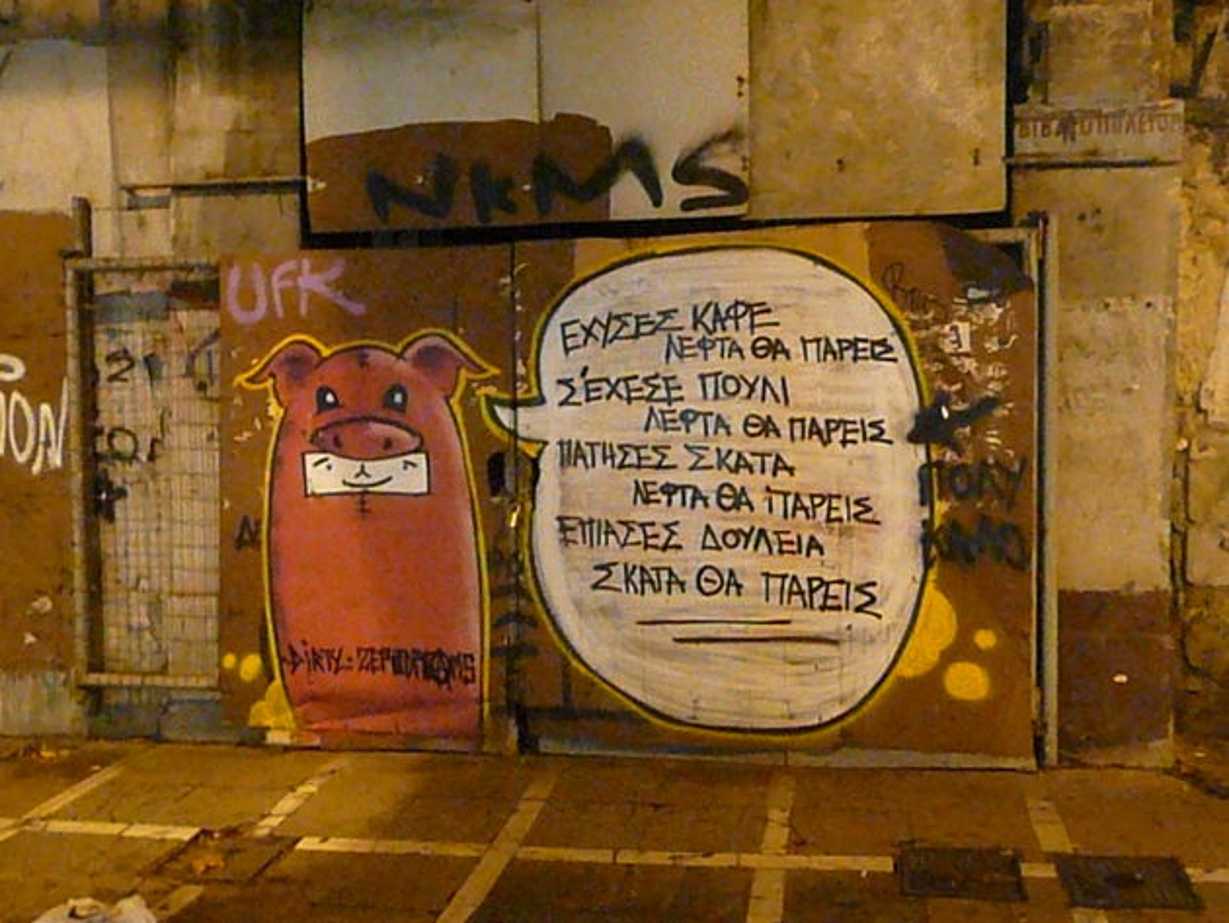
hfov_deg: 53.9
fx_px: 1208
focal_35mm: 34
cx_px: 614
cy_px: 462
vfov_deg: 41.8
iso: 3200
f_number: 3.6
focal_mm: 5.5
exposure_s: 1/15
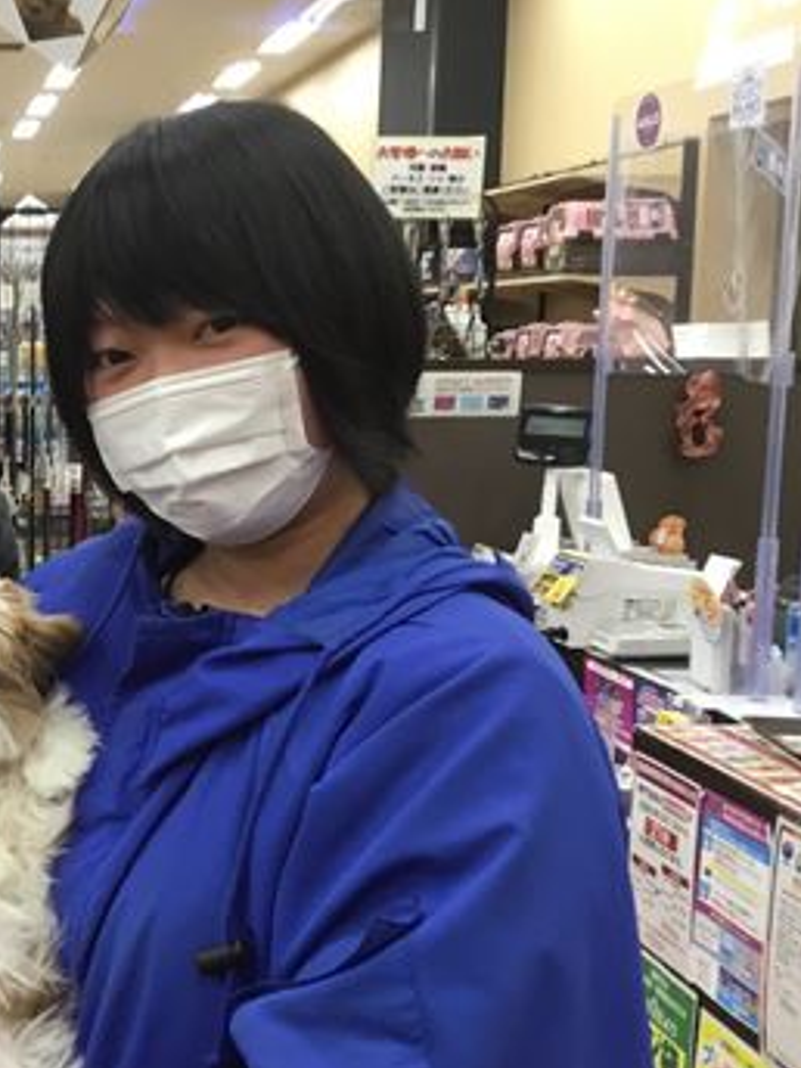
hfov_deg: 25.0
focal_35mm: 54
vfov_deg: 35.5
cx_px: -99
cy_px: 546
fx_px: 1666
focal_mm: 3.3
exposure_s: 1/33
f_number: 2.4
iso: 80
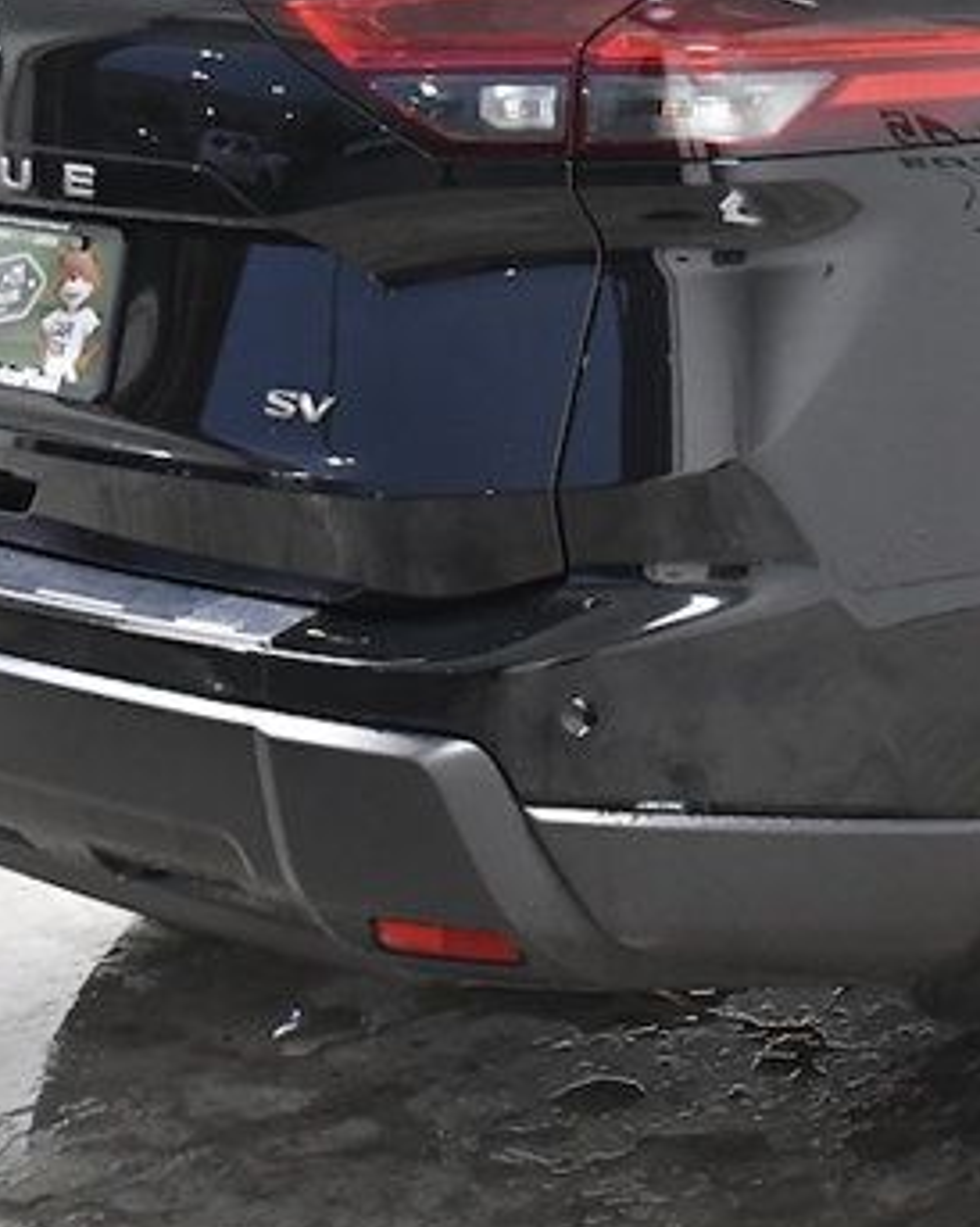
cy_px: 206
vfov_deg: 18.8
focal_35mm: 101
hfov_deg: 14.8
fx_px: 3665
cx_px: 1105
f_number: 4.5
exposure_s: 1/200
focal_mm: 24
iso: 2500
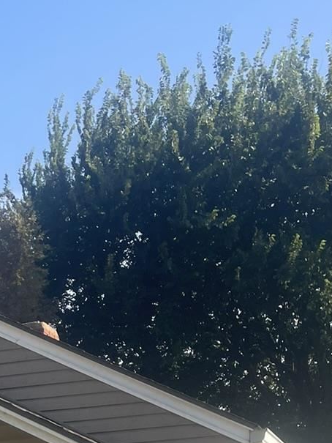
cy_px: 667
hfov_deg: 16.0
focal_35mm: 88
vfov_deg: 19.4
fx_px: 1125
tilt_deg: -0.6
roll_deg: +0.4
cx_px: -84
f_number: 1.6
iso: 32
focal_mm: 4.2
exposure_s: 1/1416
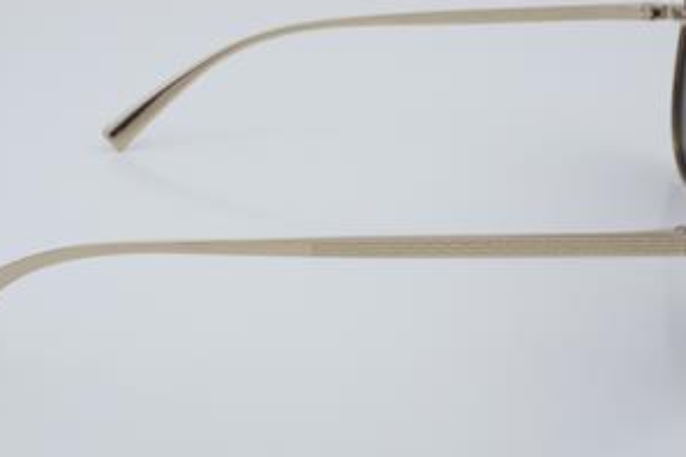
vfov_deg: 19.3
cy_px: 212
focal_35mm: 71
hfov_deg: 28.6
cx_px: 358
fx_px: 1347
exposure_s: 1/4
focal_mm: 35
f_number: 32
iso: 100
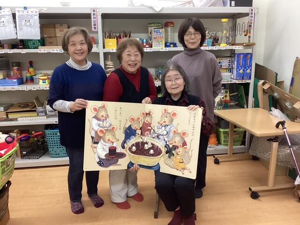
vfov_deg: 45.4
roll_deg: +0.6
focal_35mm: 31
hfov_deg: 58.4
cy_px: 112
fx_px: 269
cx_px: 150
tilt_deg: -13.8
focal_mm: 3.3
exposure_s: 1/60
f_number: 2.4
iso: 250
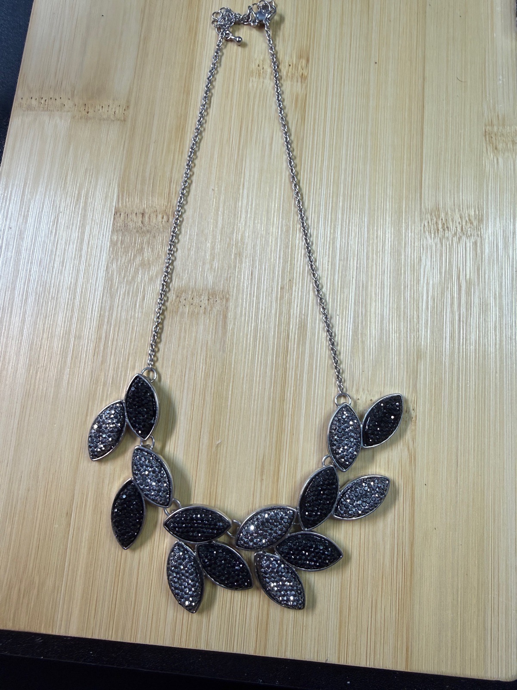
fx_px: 478
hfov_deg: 56.8
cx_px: 258
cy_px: 345
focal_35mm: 24
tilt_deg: -77.6
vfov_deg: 71.6
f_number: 2.2
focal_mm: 2.22
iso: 100
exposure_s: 1/100
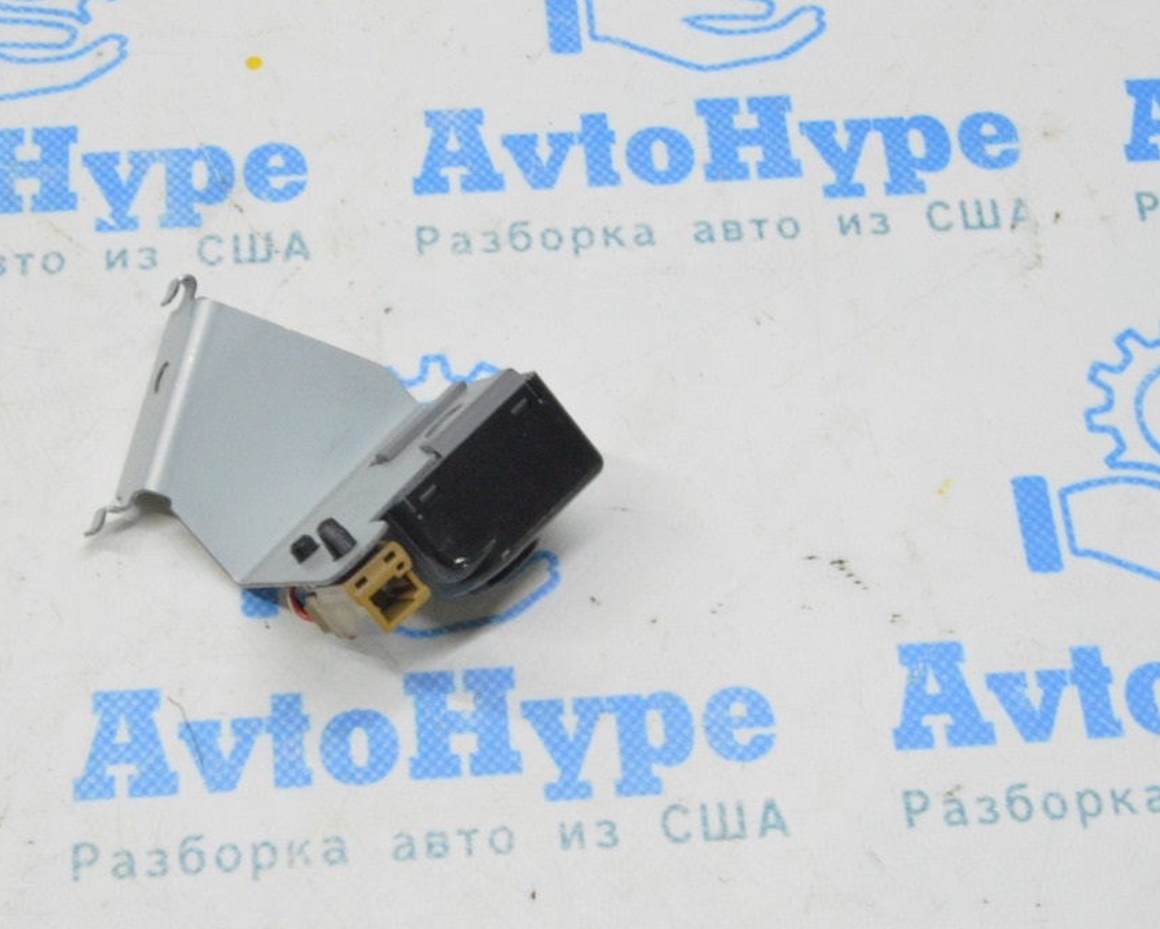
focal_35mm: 65
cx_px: 456
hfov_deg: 29.1
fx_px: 2232
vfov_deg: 23.5
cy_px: 465
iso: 6400
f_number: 20
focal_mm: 38
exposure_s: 1/20
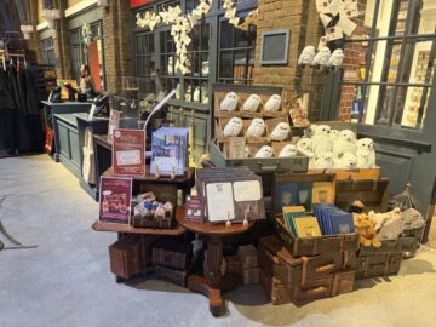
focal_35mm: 24
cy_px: 164
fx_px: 302
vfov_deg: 56.8
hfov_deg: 71.6
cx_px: 218
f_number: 1.78
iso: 800
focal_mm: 6.76
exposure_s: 1/40
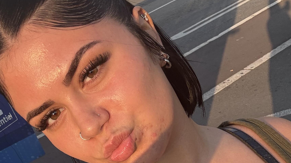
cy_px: 165
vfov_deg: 19.7
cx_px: 147
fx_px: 455
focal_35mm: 59
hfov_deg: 35.5
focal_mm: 2.69
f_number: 1.9
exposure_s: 1/607
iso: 25
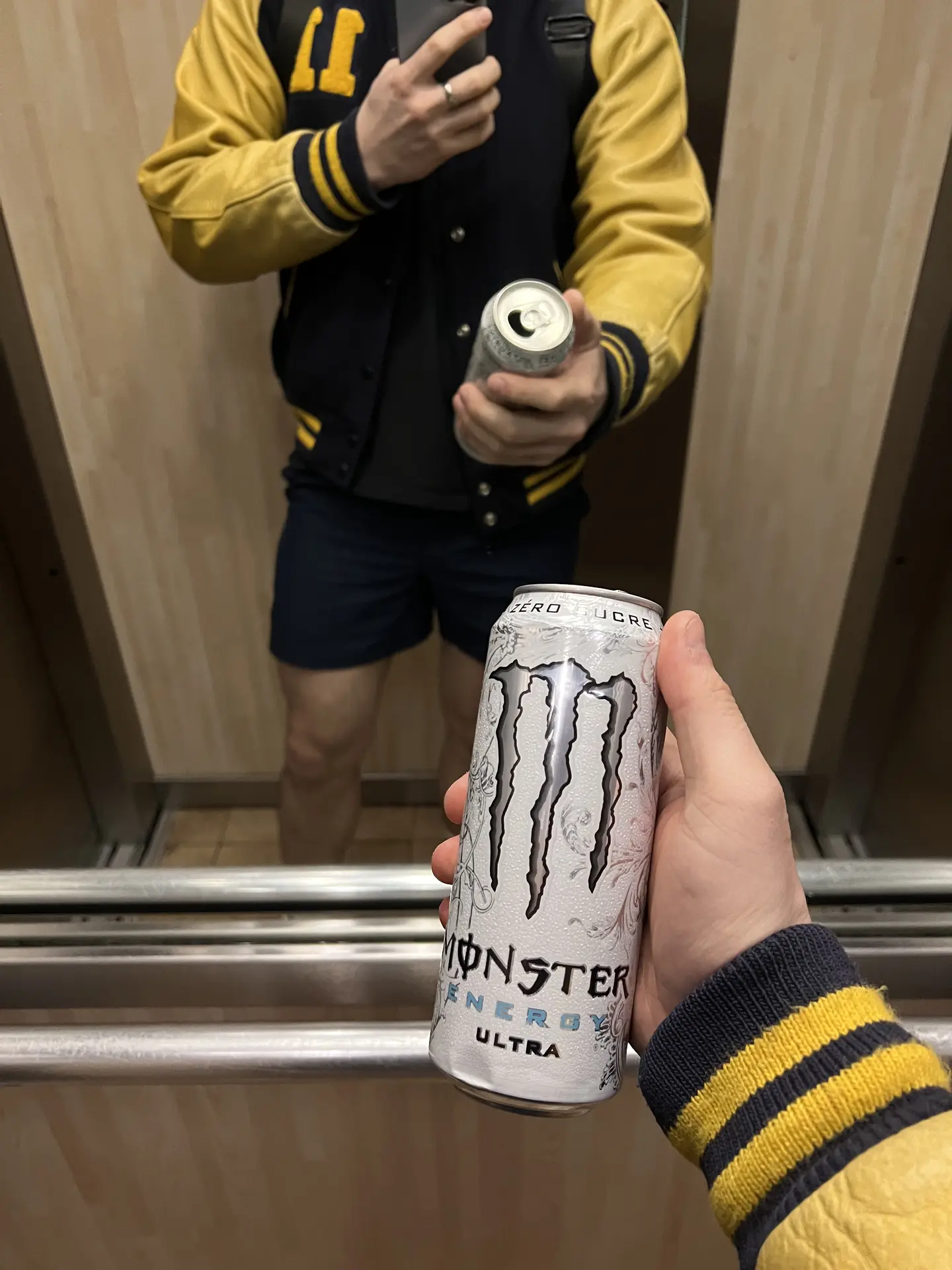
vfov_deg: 67.3
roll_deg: -0.1
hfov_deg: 53.1
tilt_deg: -33.6
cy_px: 635
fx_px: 953
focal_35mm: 26
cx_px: 476
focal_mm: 5.7
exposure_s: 1/33
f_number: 1.5
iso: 400
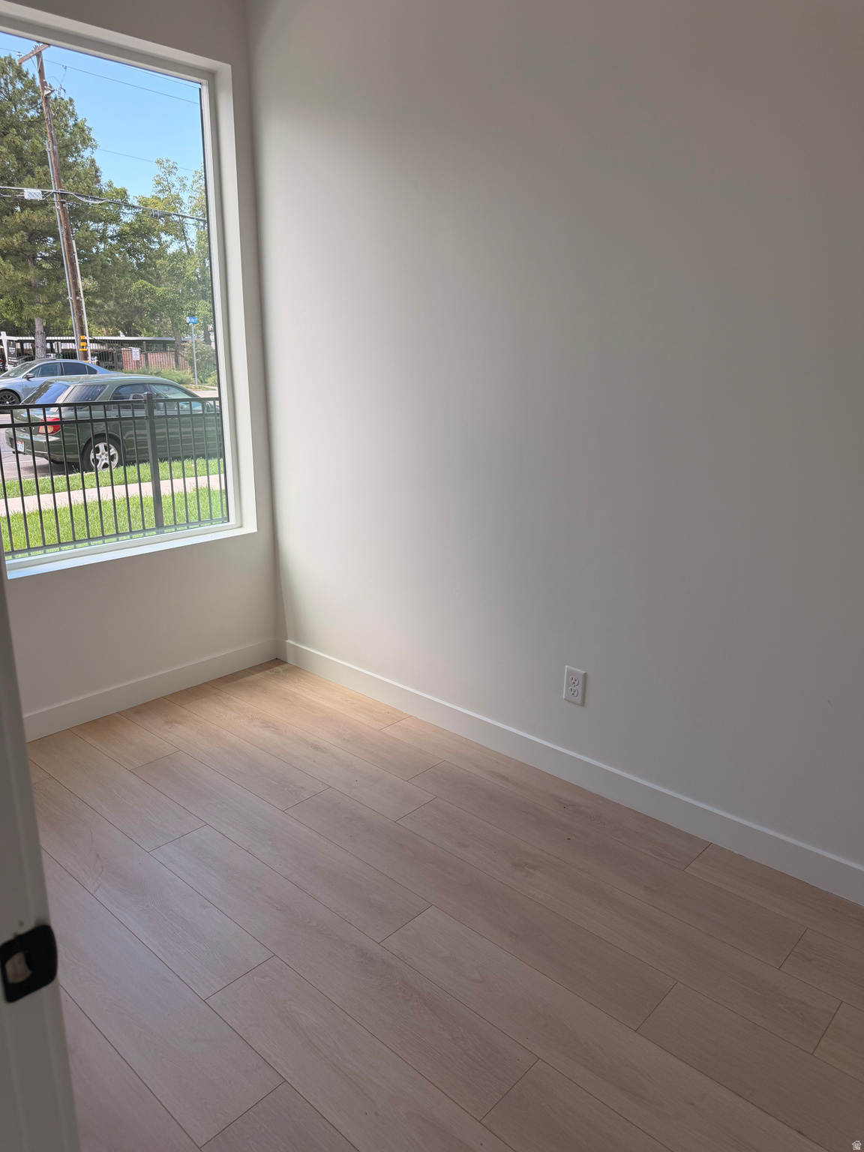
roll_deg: +0.9
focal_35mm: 24
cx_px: 432
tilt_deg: -15.1
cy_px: 576
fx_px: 799
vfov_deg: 71.6
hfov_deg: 56.8
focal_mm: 6.76
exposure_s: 1/637
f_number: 1.78
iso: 100
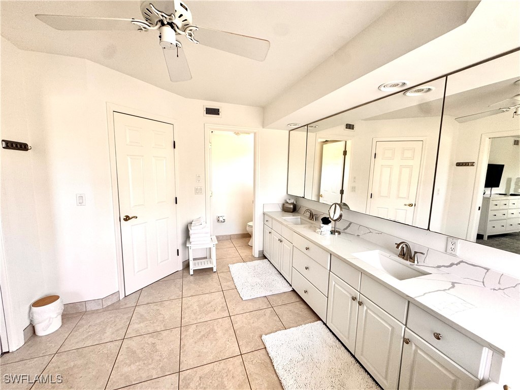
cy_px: 195
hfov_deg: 102.1
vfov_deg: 85.7
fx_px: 210
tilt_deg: -8.2
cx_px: 260
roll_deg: -1.7
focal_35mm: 14
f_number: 2.2
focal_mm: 2.22
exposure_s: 1/92
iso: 125
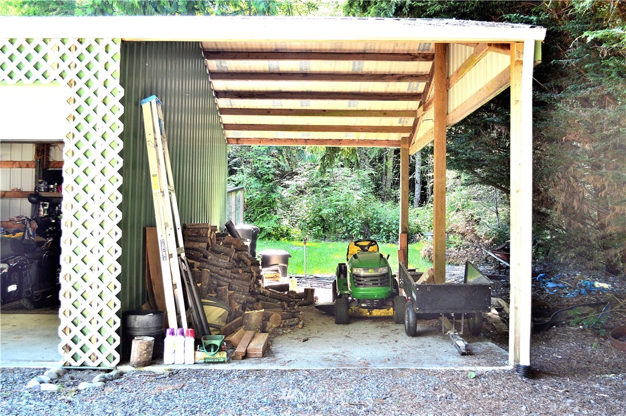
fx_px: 625
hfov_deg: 53.2
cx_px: 313
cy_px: 208
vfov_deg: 36.8
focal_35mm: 36
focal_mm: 24
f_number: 5
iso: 400
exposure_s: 1/100
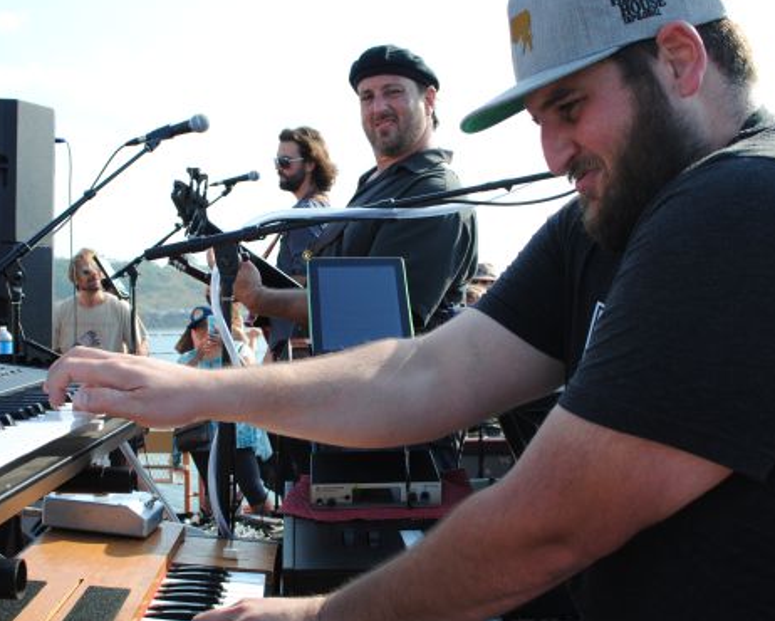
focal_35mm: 42
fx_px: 964
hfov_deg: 43.8
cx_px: 357
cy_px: 315
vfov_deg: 35.7
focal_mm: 20
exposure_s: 1/250
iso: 125
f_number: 5.6
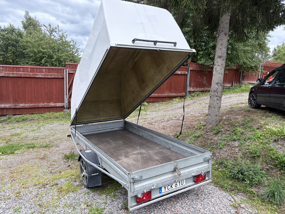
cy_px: 107
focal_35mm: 26
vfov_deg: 53.1
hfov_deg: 67.3
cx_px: 142
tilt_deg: -6.2
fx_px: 214
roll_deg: -2.1
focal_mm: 5.96
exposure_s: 1/548
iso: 64
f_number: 1.6
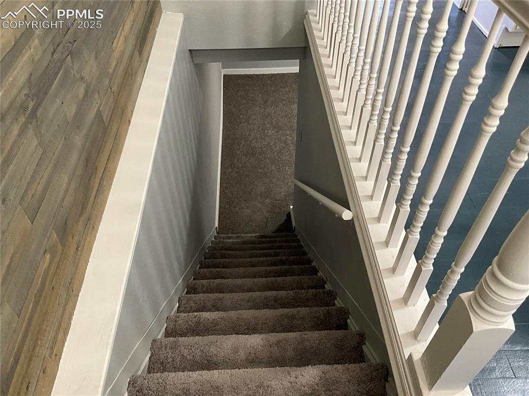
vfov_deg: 48.2
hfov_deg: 61.7
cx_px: 264
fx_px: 443
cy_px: 198
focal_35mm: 29
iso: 250
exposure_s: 1/60
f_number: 1.8
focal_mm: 3
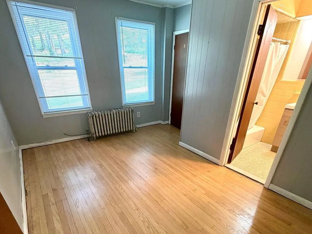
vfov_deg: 66.2
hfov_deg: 84.7
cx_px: 156
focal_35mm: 19
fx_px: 171
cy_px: 162
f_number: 2.2
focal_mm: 2.22
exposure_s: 1/60
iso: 400
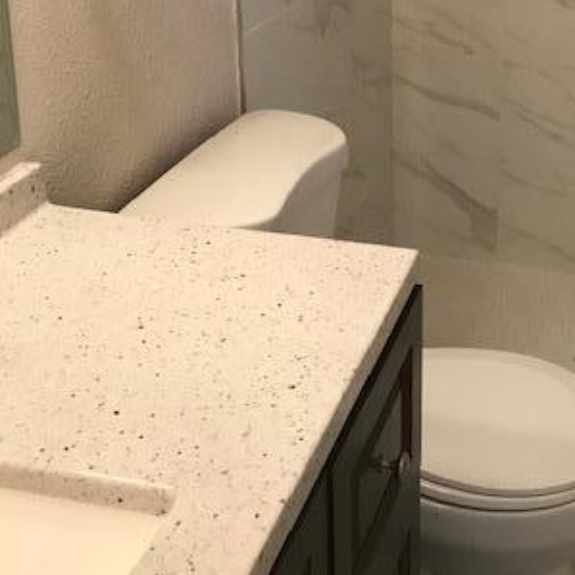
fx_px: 996
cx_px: 446
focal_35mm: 53
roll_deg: -0.7
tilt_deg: -14.4
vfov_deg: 30.4
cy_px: 29
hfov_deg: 31.5
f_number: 1.8
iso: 25
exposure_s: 1/30
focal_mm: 3.99
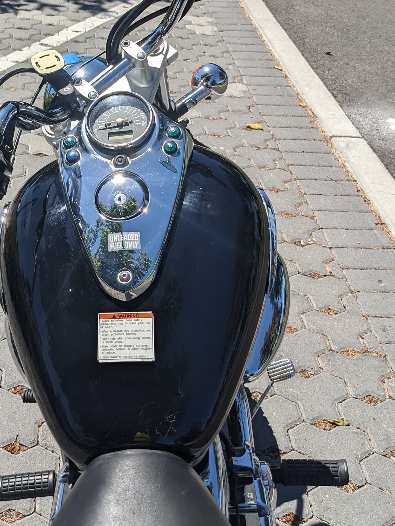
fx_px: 761
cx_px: 105
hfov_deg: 28.7
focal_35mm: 50
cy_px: 92
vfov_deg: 36.6
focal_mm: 4.38
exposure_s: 1/5882
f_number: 1.73
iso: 61
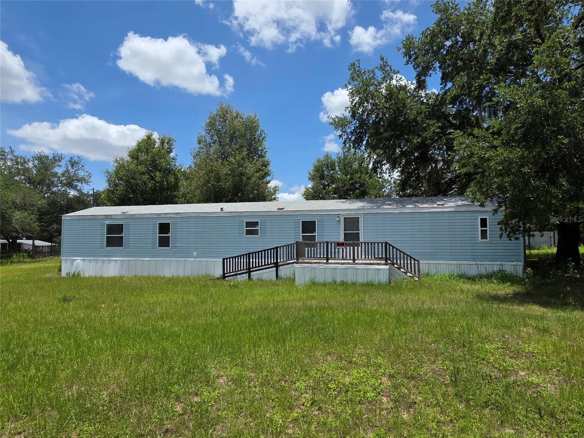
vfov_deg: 89.9
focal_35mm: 13
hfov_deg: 106.2
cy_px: 219
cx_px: 292
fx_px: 219
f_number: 1.9
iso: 40
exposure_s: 1/3333
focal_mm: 2.2
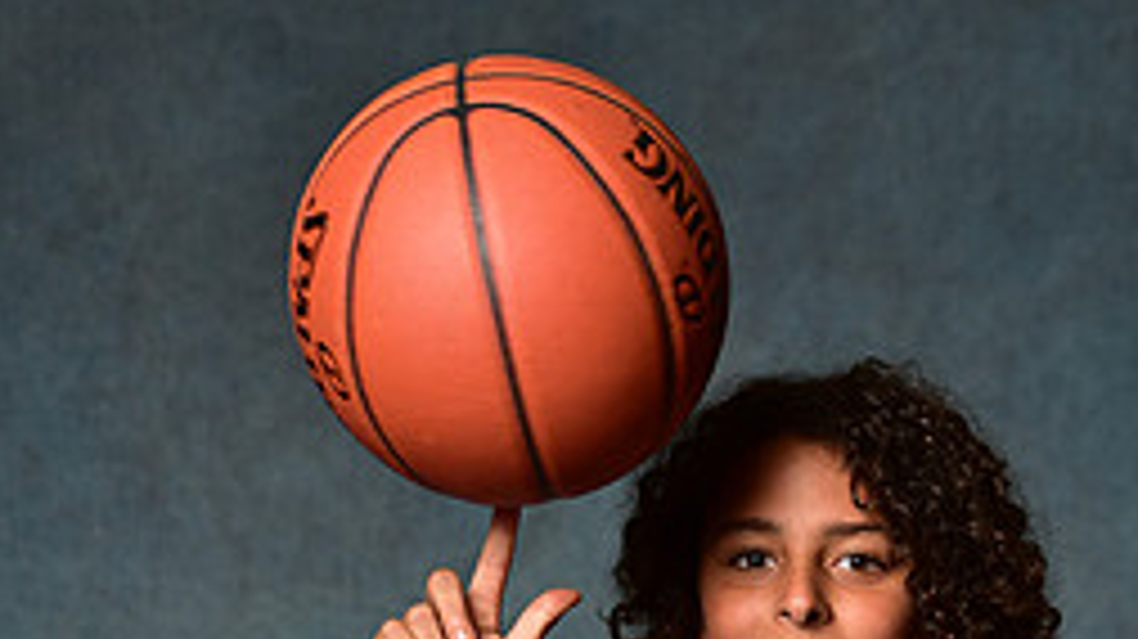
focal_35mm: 168
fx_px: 5067
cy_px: 958
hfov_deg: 12.8
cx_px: 749
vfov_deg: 7.1
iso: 100
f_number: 5
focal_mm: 70
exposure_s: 1/200
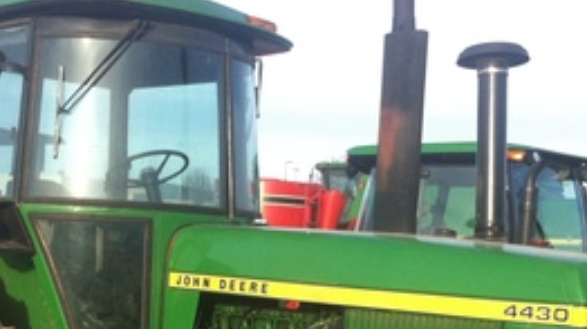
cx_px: 269
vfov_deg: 14.8
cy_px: 380
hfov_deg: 26.9
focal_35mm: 79
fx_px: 1229
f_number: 2.8
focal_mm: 3.85
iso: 80
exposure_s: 1/520
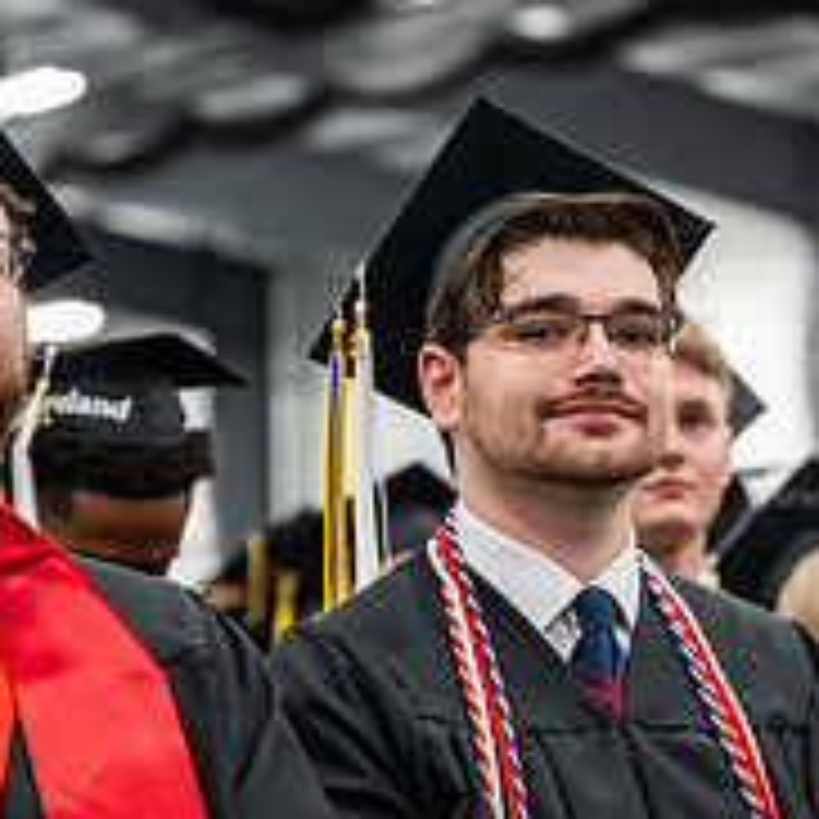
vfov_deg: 11.6
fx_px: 4042
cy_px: 544
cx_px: 639
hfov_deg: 11.5
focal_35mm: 151
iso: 2500
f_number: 2.8
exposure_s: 1/200
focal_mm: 72
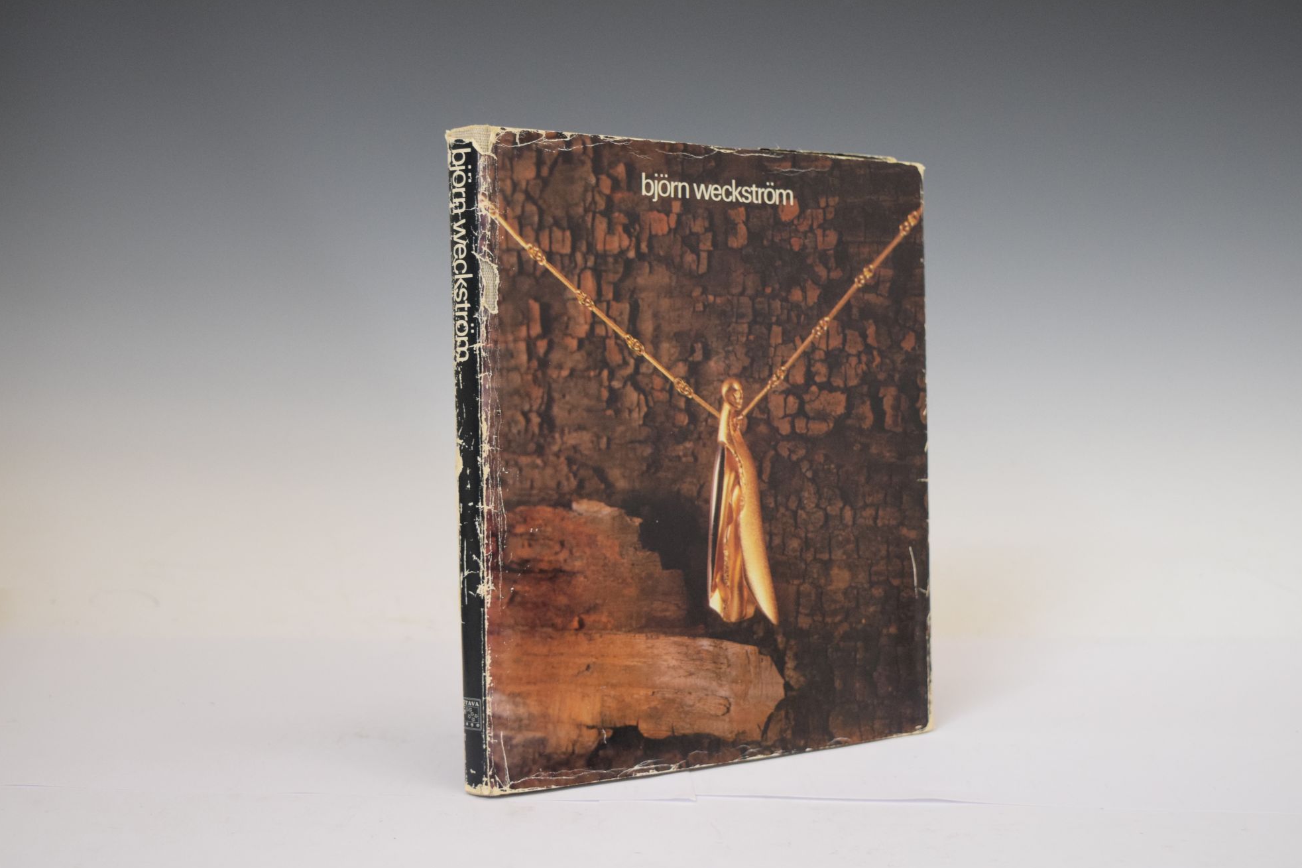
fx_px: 1989
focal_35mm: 55
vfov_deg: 24.6
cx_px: 659
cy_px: 438
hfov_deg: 36.2
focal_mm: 36
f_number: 5.6
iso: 1600
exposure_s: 1/125
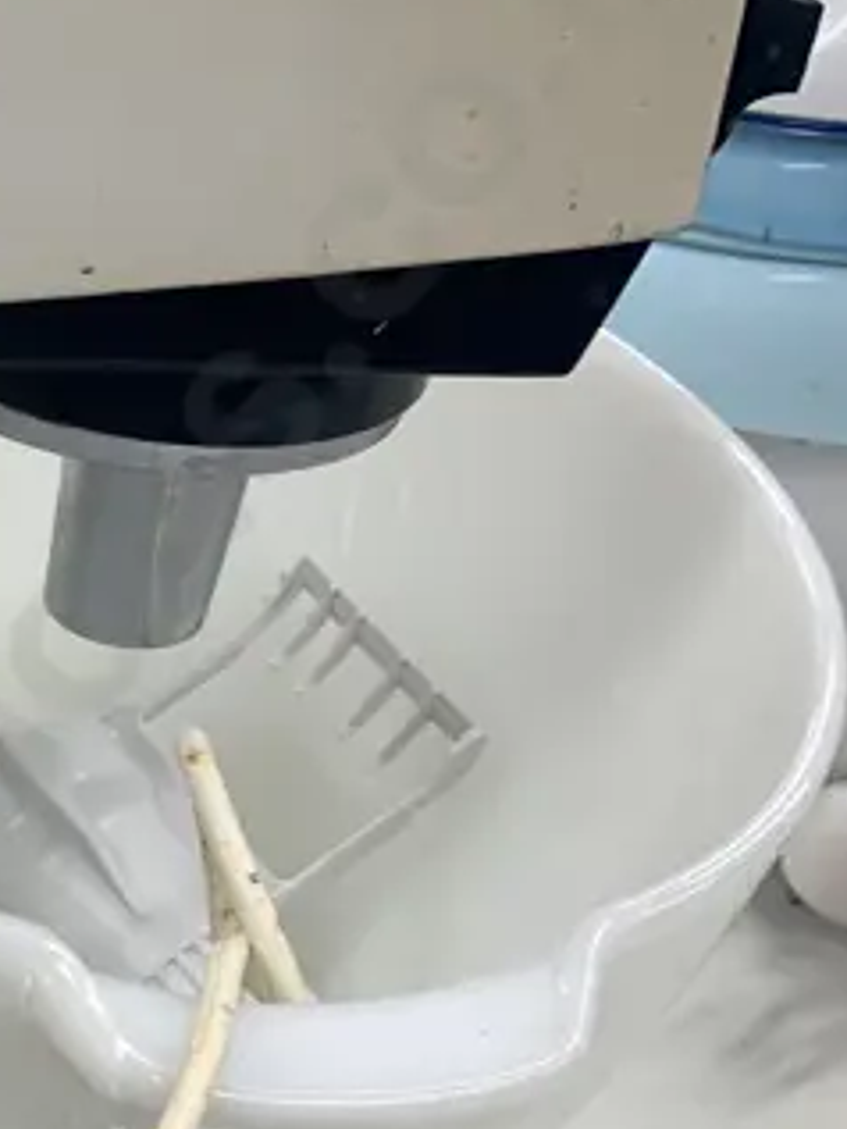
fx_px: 2739
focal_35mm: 84
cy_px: 1268
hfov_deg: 16.2
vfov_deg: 21.9
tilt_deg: -41.2
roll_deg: -3.1
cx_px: -391
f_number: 1.8
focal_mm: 4.25
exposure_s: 1/100
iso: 64
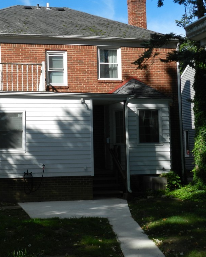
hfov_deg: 29.6
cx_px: 45
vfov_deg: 37.3
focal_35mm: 50
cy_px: 127
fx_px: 381
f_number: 4.5
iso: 160
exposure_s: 1/800
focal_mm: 6.7
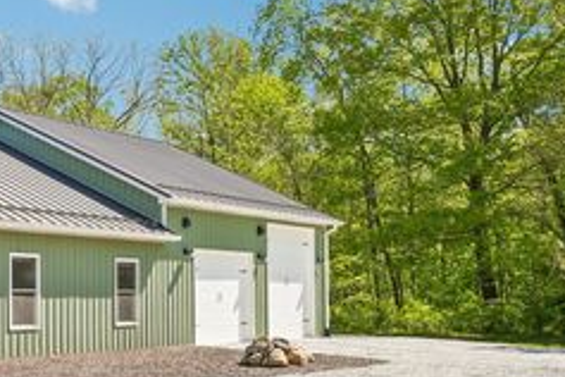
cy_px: 245
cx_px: -5
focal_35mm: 58
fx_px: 911
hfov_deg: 31.7
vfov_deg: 23.3
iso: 100
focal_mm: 27.5
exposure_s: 1/250
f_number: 8
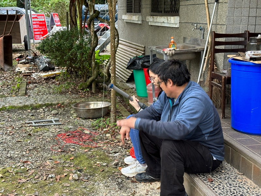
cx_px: 130
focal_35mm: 48
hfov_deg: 39.7
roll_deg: -0.8
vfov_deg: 30.3
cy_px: 98
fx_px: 362
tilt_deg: -14.0
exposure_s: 1/60
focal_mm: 6.86
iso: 160
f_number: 1.78
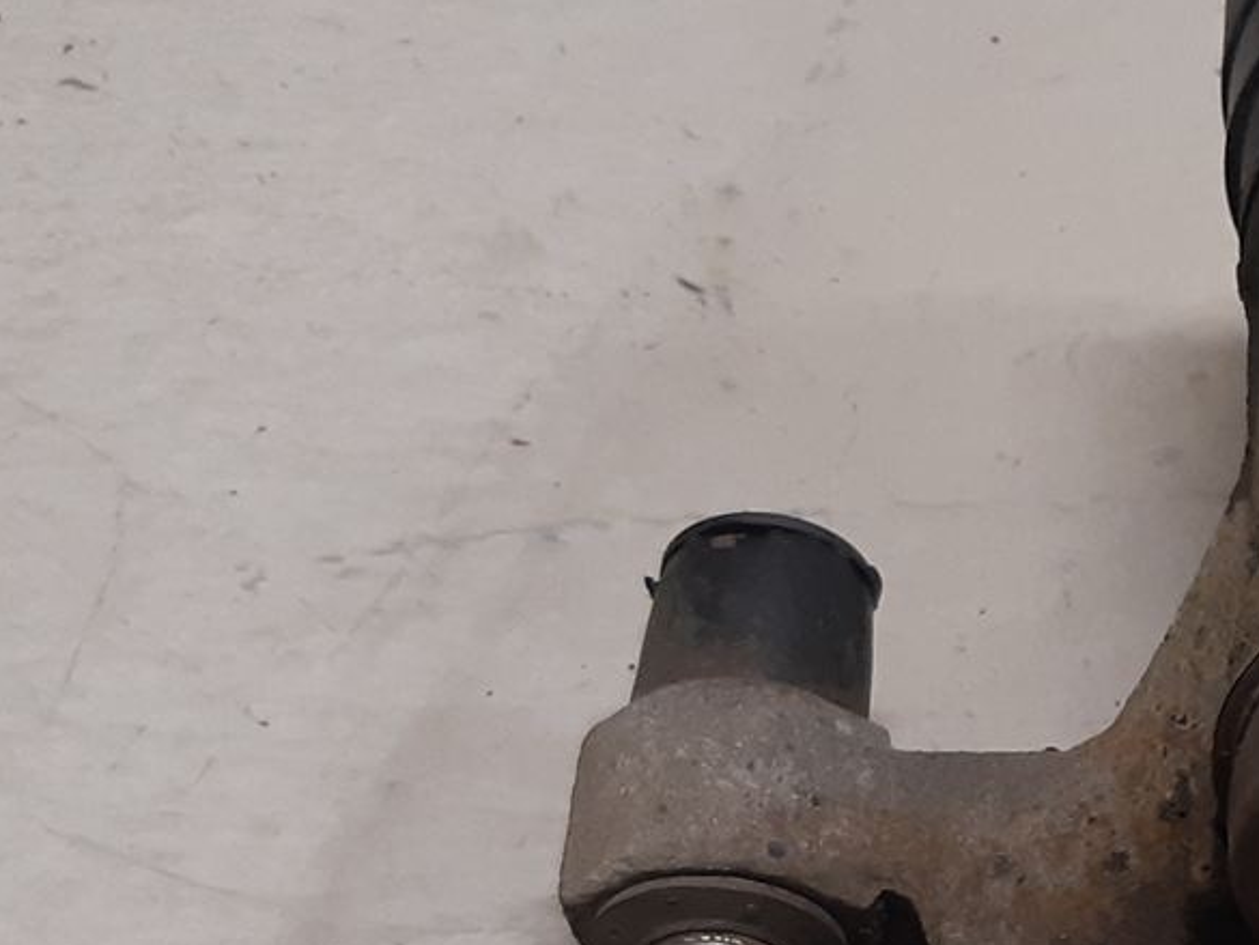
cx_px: 1425
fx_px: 3310
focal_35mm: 91
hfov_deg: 20.4
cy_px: 852
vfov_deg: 16.0
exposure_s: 1/50
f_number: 1.7
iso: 160
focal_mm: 3.93
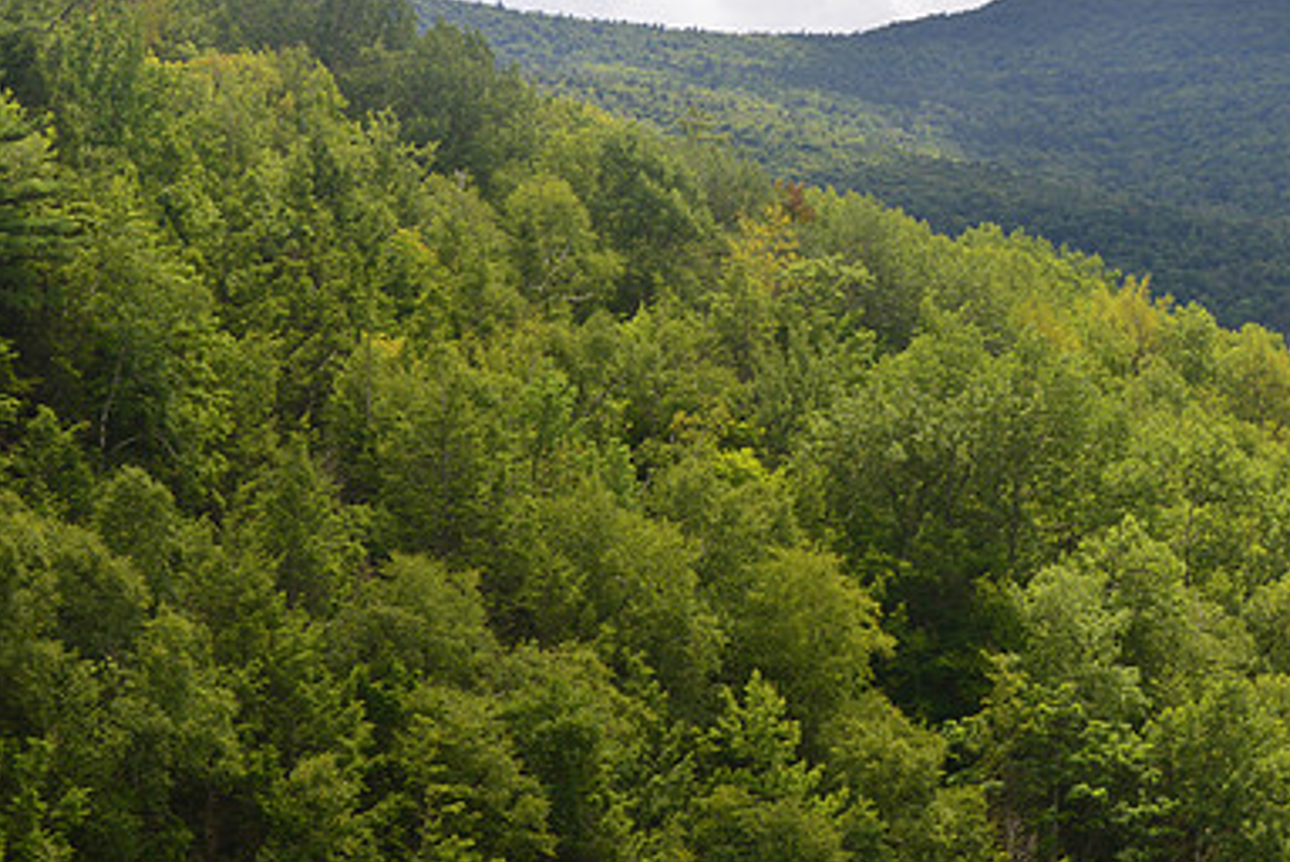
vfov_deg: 12.9
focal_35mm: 106
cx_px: 866
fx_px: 3801
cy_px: 244
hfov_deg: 19.2
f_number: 10
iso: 200
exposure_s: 1/60
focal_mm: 70
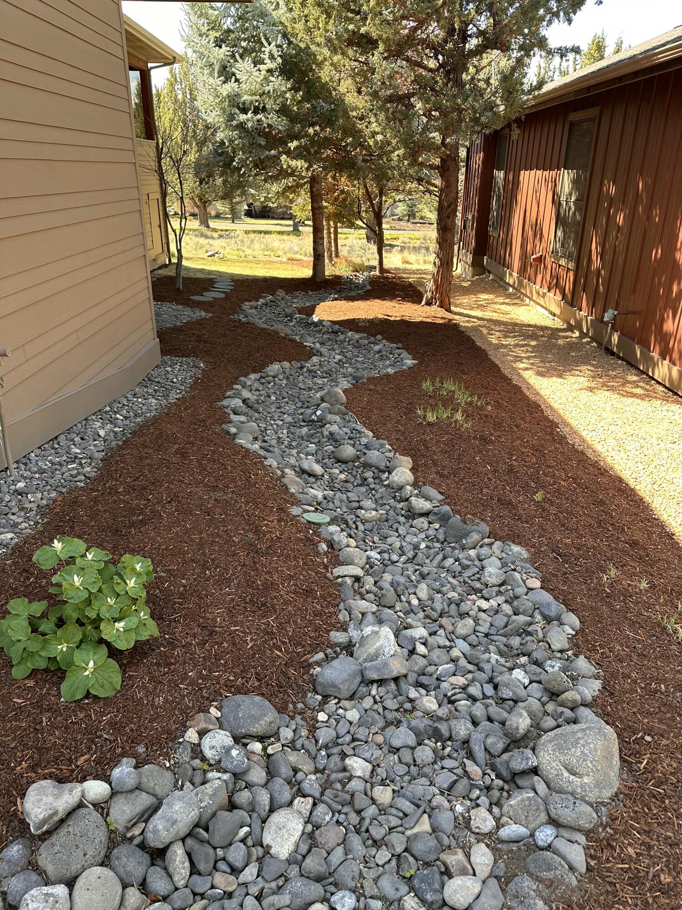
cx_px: 341
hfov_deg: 56.8
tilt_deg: -23.9
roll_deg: -1.5
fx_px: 630
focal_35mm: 24
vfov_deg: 71.6
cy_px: 455
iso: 80
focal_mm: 6.86
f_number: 1.78
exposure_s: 1/276
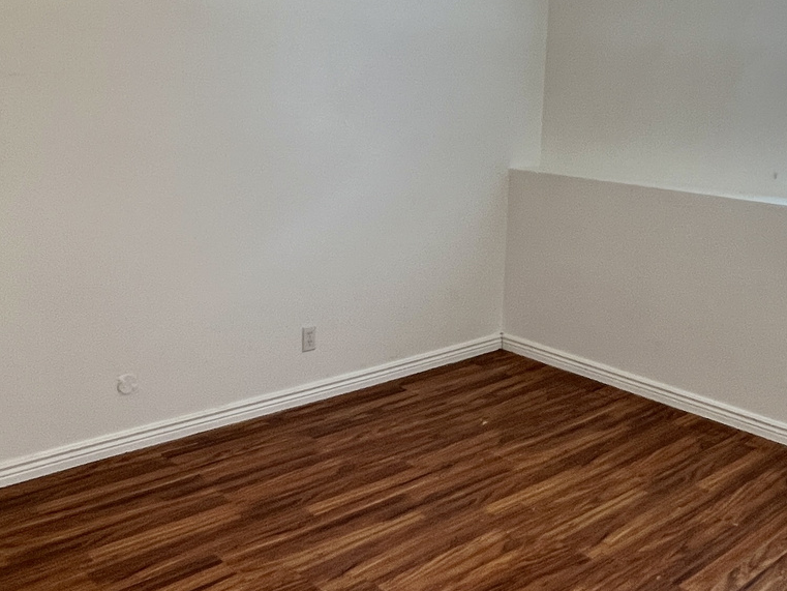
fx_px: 796
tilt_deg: -13.6
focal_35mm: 35
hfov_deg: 52.3
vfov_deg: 40.7
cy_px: 275
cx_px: 462
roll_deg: -2.3
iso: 160
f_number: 1.8
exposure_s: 1/60
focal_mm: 1.57
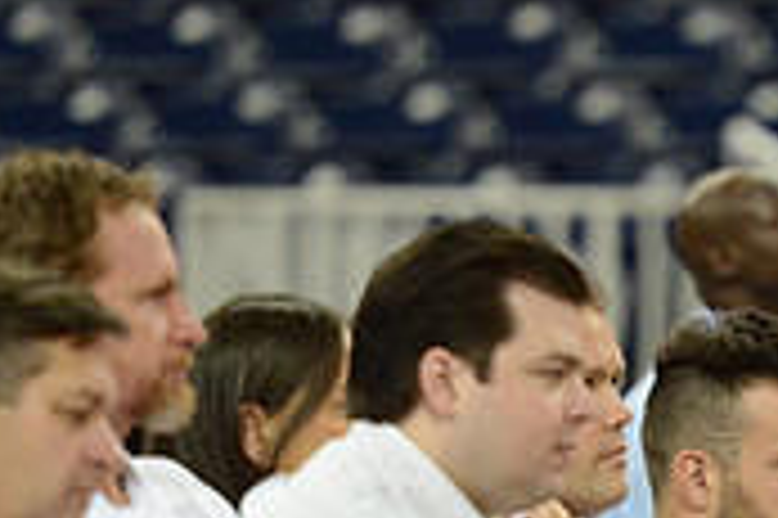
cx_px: 1111
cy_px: 854
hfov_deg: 3.1
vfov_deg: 2.0
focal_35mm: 672
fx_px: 14509
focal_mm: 200
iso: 2500
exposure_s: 1/1000
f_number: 2.8
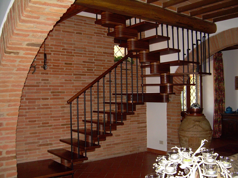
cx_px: 119
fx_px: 261
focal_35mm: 38
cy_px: 89
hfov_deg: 49.0
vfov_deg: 37.7
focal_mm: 6.3
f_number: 2.8
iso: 200
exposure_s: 1/60
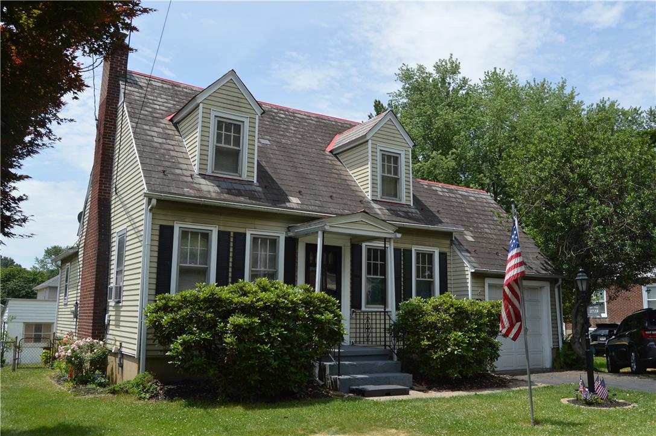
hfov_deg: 62.0
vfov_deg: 43.5
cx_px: 328
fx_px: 546
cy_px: 218
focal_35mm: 30
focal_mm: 20
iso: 100
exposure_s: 1/250
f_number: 8
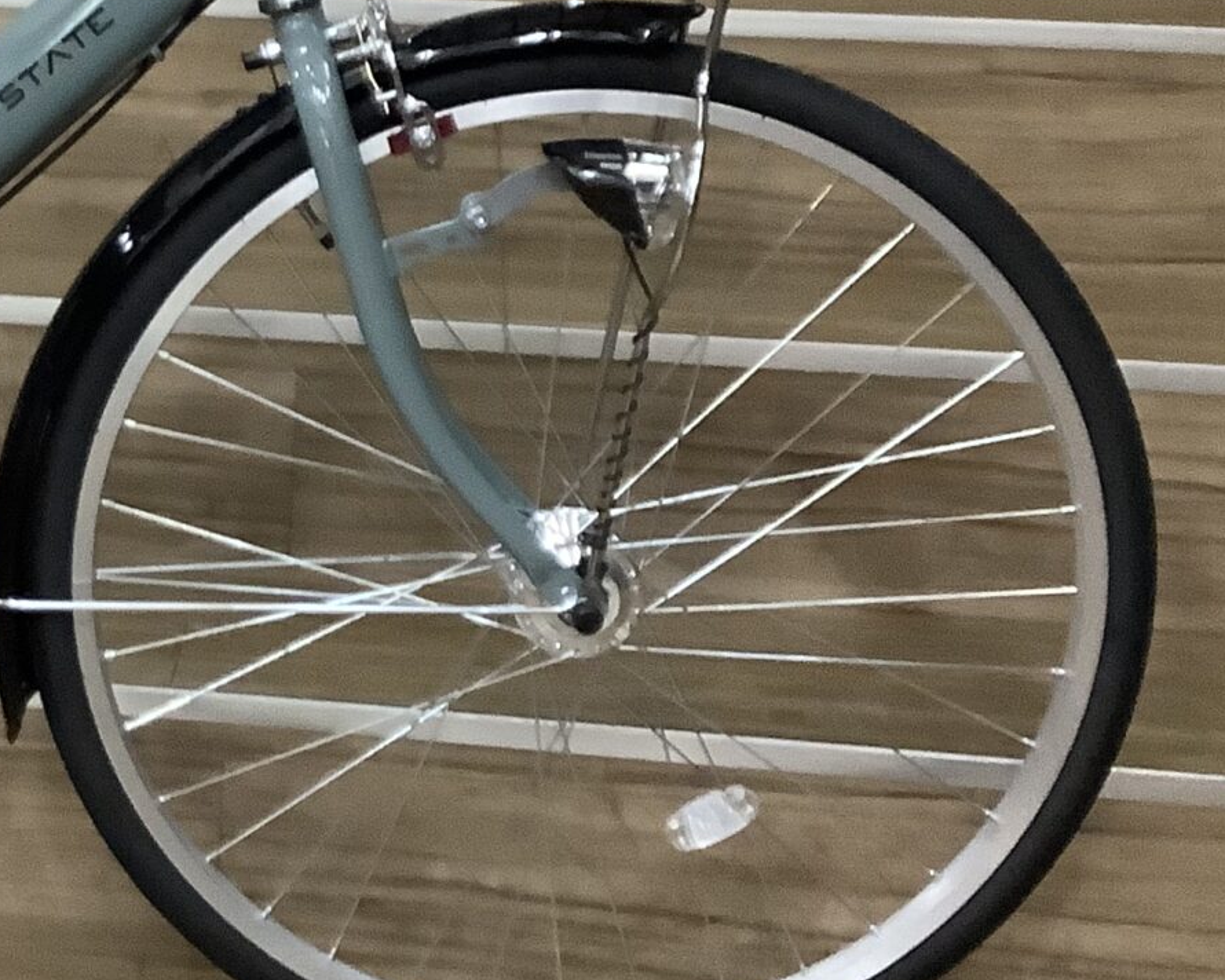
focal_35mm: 87
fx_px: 3154
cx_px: -191
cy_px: 354
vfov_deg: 17.6
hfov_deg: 20.7
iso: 320
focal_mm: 3.3
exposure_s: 1/30
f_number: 2.4
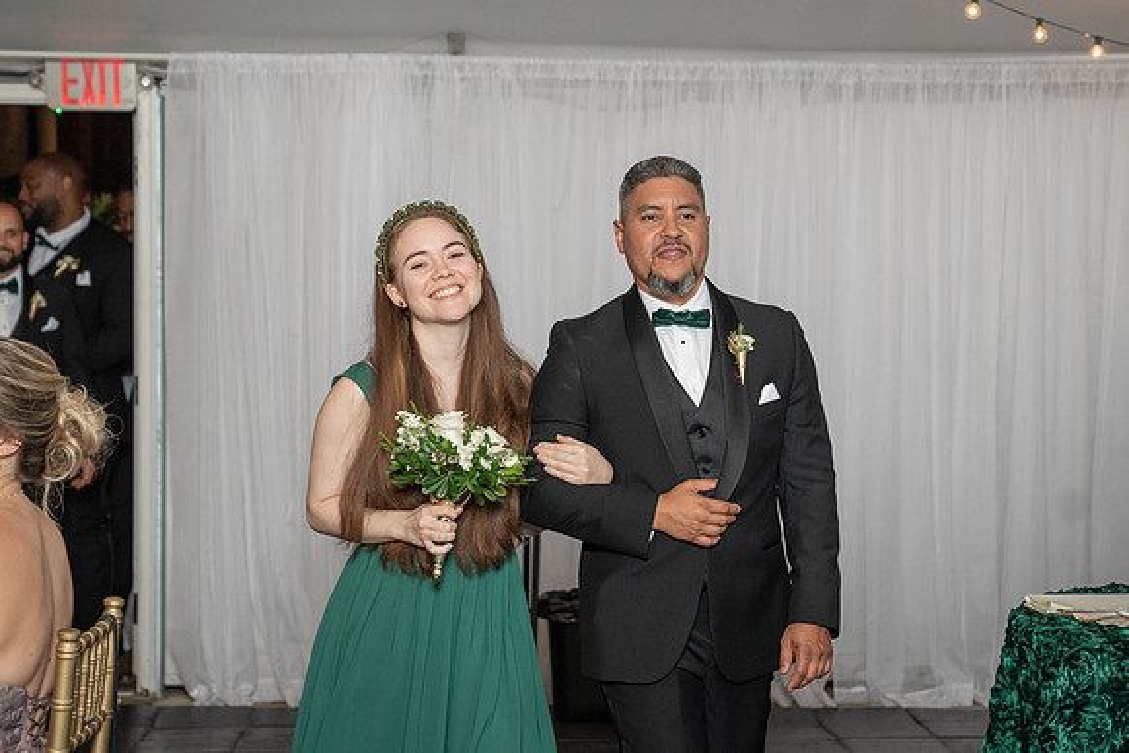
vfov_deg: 16.2
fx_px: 2645
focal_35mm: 84
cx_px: 556
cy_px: 340
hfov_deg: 24.1
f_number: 4
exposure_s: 1/200
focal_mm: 64
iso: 2000
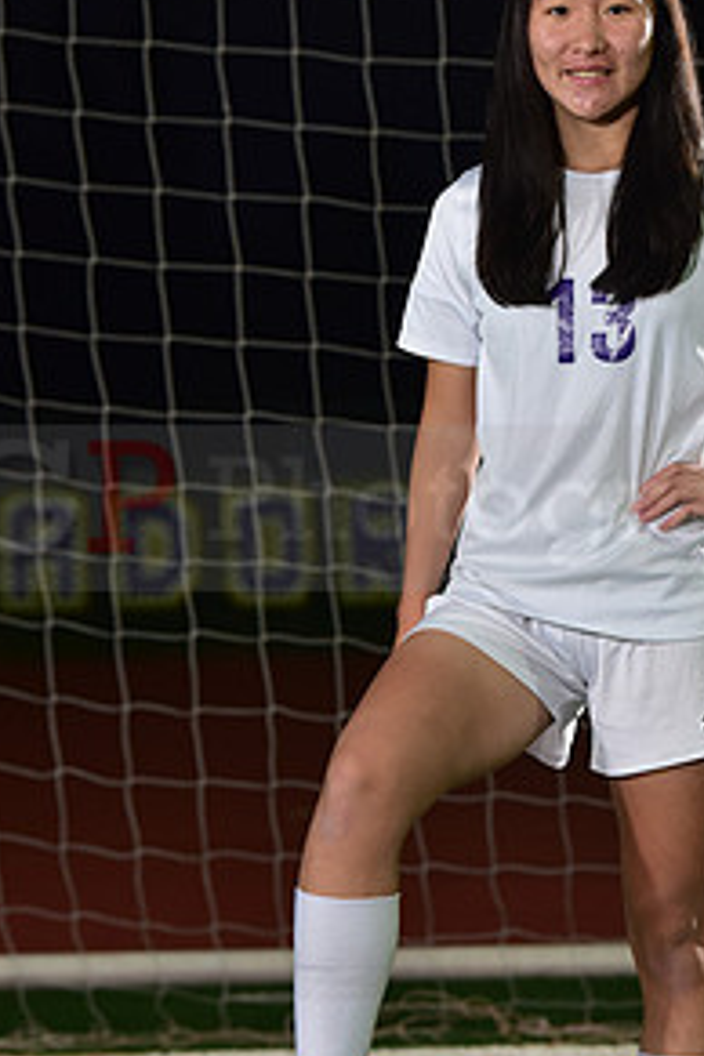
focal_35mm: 239
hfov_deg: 5.7
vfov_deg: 8.6
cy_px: 475
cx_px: 470
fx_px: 7010
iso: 1000
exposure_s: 1/200
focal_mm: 120
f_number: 5
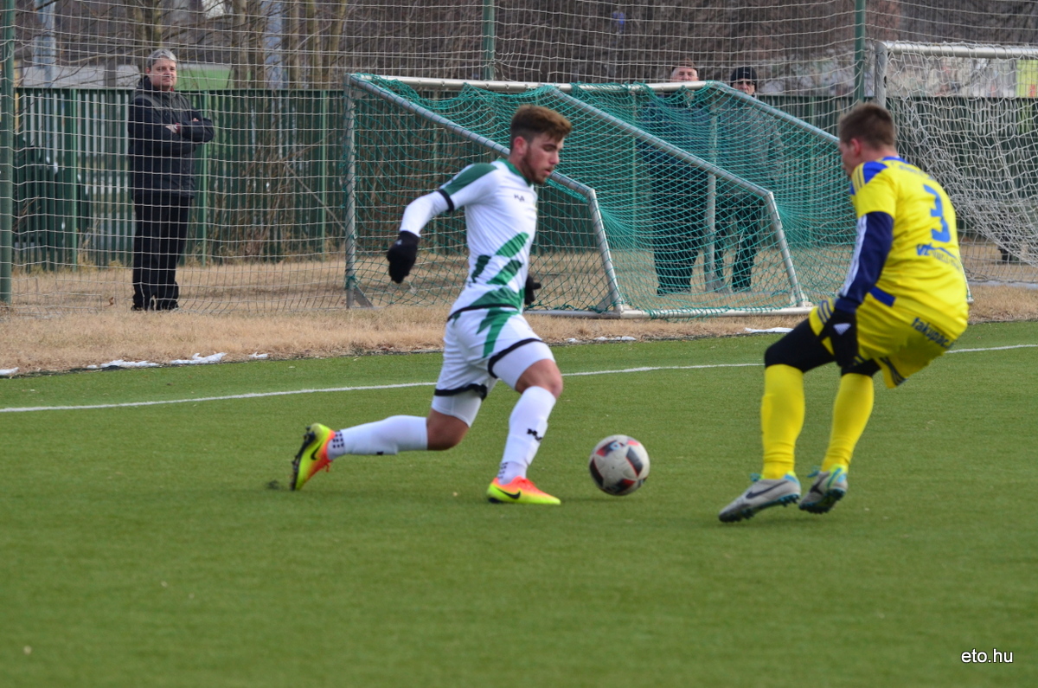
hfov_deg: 9.8
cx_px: 519
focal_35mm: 210
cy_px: 344
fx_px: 6043
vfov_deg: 6.5
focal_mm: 140
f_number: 5
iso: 800
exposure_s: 1/1600
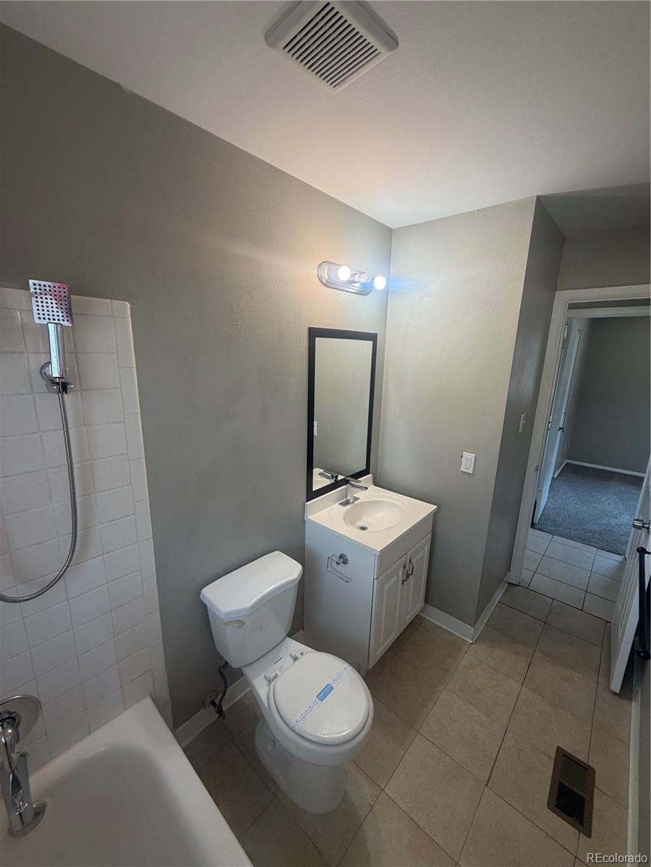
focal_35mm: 14
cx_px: 326
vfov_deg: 102.1
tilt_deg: -12.5
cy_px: 434
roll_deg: -1.0
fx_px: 351
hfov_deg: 85.7
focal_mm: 2.22
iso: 160
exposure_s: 1/120
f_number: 2.2
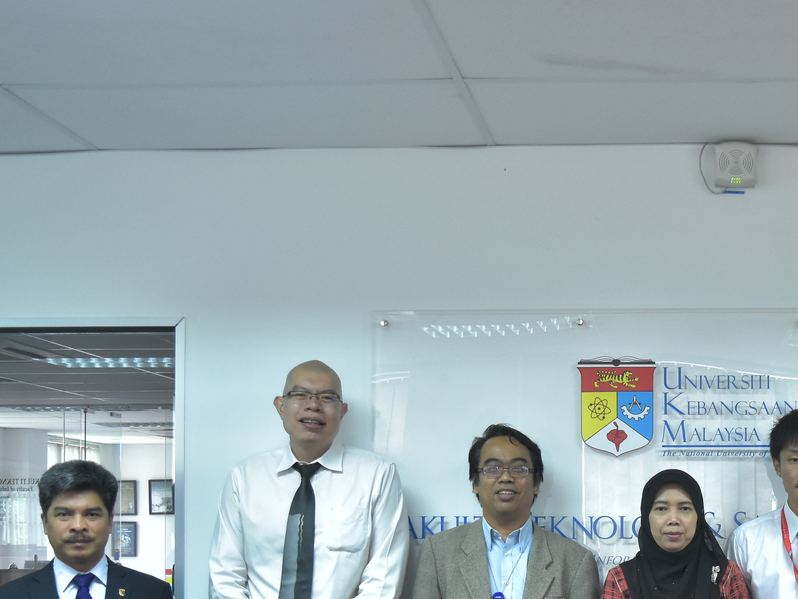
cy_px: 514
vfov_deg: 24.3
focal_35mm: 59
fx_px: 1359
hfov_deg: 31.7
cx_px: 661
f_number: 3.8
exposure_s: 1/100
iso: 1600
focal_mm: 21
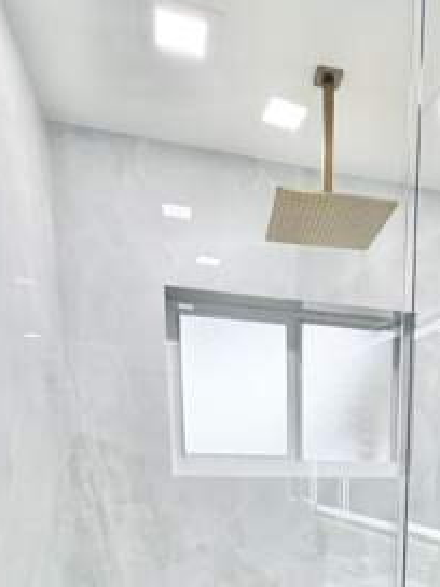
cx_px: 352
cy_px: 570
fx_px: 559
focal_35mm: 33
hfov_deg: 41.1
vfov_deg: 47.3
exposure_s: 1/121
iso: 100
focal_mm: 2.22
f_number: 2.2
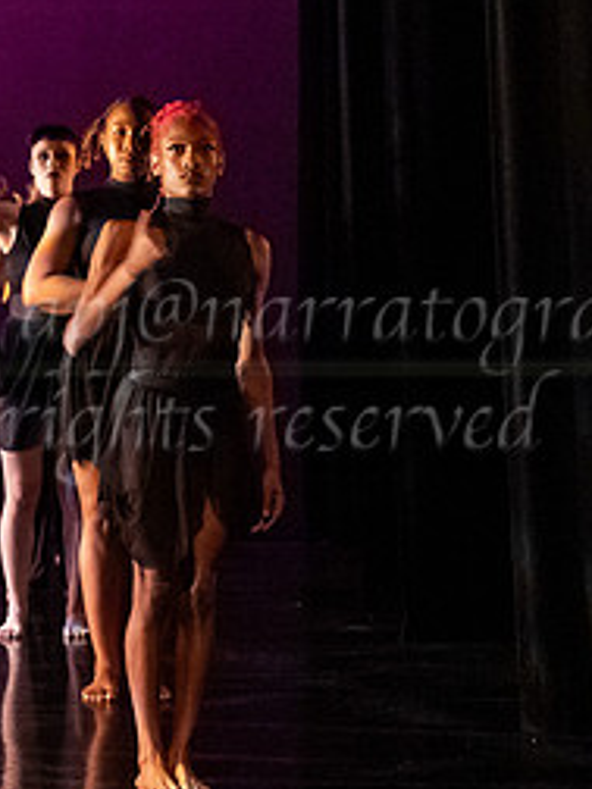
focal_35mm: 144
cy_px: 148
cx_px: -145
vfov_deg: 13.6
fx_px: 3284
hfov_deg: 10.1
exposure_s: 1/160
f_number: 4
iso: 6400
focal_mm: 48
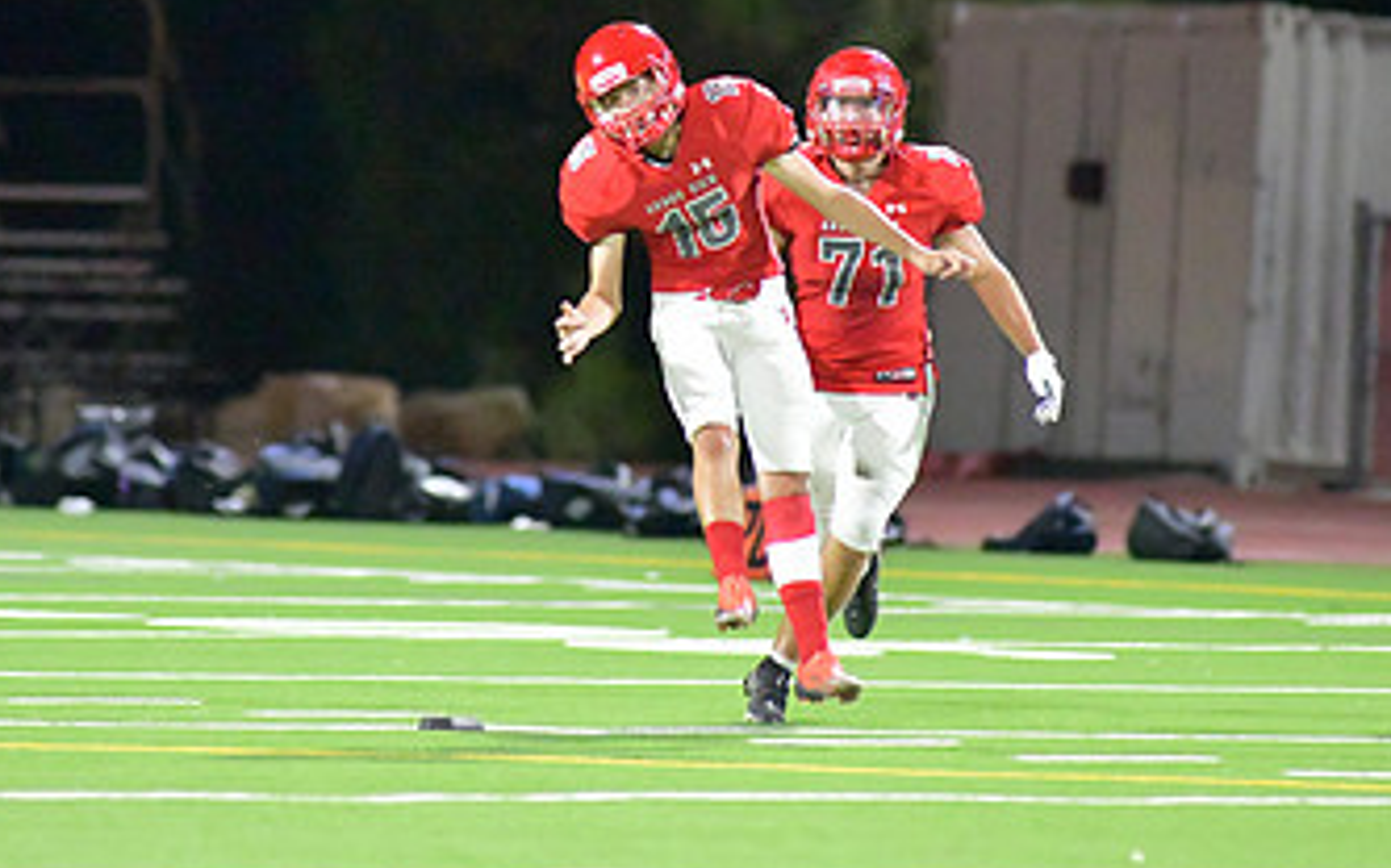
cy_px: 265
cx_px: 551
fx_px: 20202
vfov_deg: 2.5
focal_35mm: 533
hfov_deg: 3.9
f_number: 4
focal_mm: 300
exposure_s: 1/1250
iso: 22800
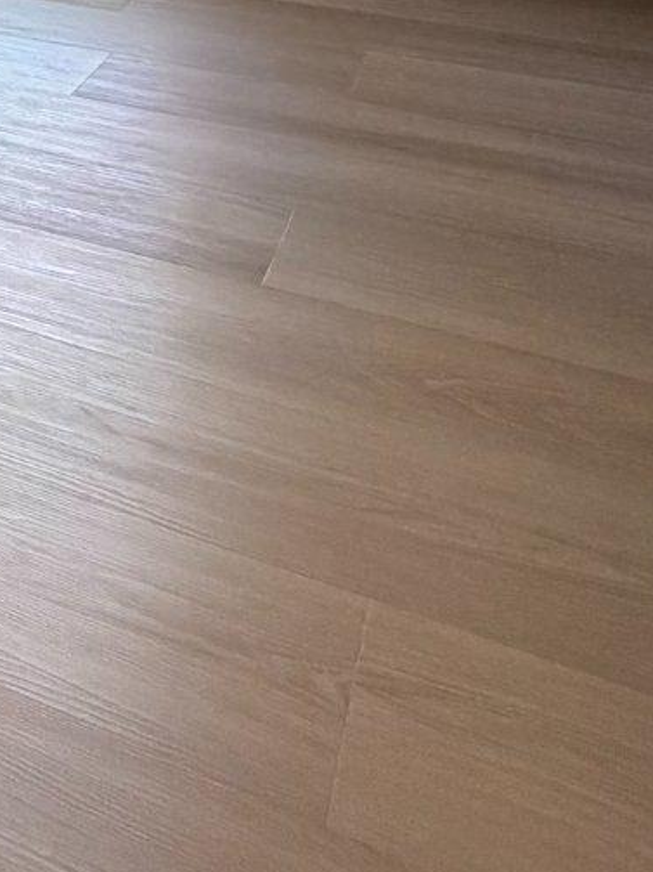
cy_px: -392
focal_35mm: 57
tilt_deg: -0.4
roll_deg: +1.0
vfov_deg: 26.1
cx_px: -412
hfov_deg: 20.6
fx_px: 1434
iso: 320
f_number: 2.2
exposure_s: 1/62
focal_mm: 2.22
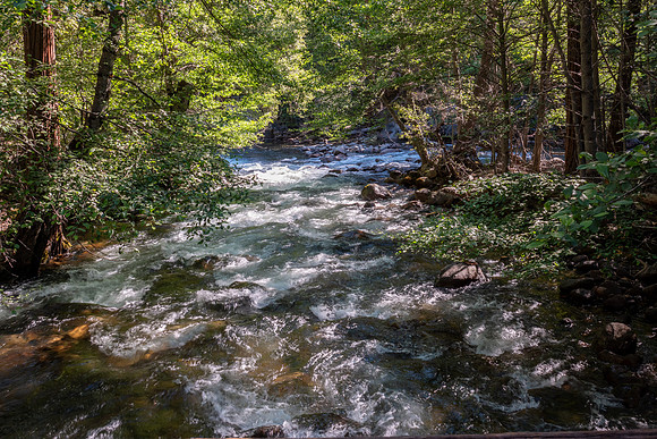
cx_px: 328
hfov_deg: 54.1
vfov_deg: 37.7
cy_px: 220
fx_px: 643
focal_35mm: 35
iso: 100
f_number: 7.1
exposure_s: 1/40
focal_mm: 12.63
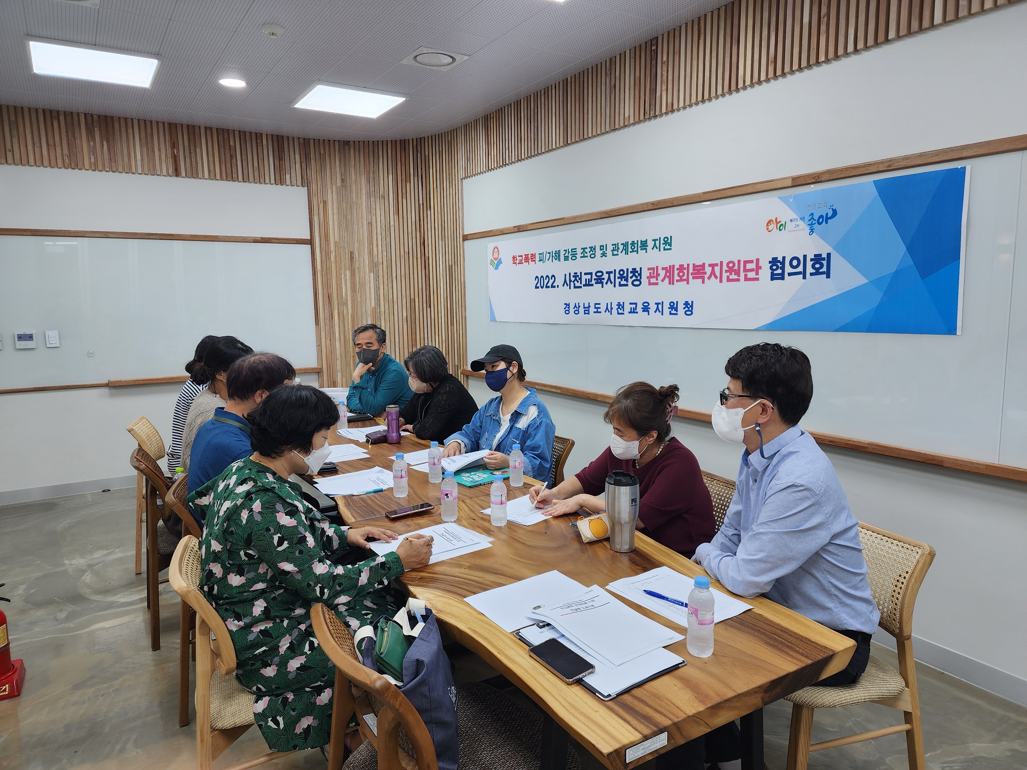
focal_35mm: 23
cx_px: 514
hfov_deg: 73.9
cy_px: 385
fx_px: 682
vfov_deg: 58.9
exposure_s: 1/120
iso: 64
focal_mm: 6.4
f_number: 1.8
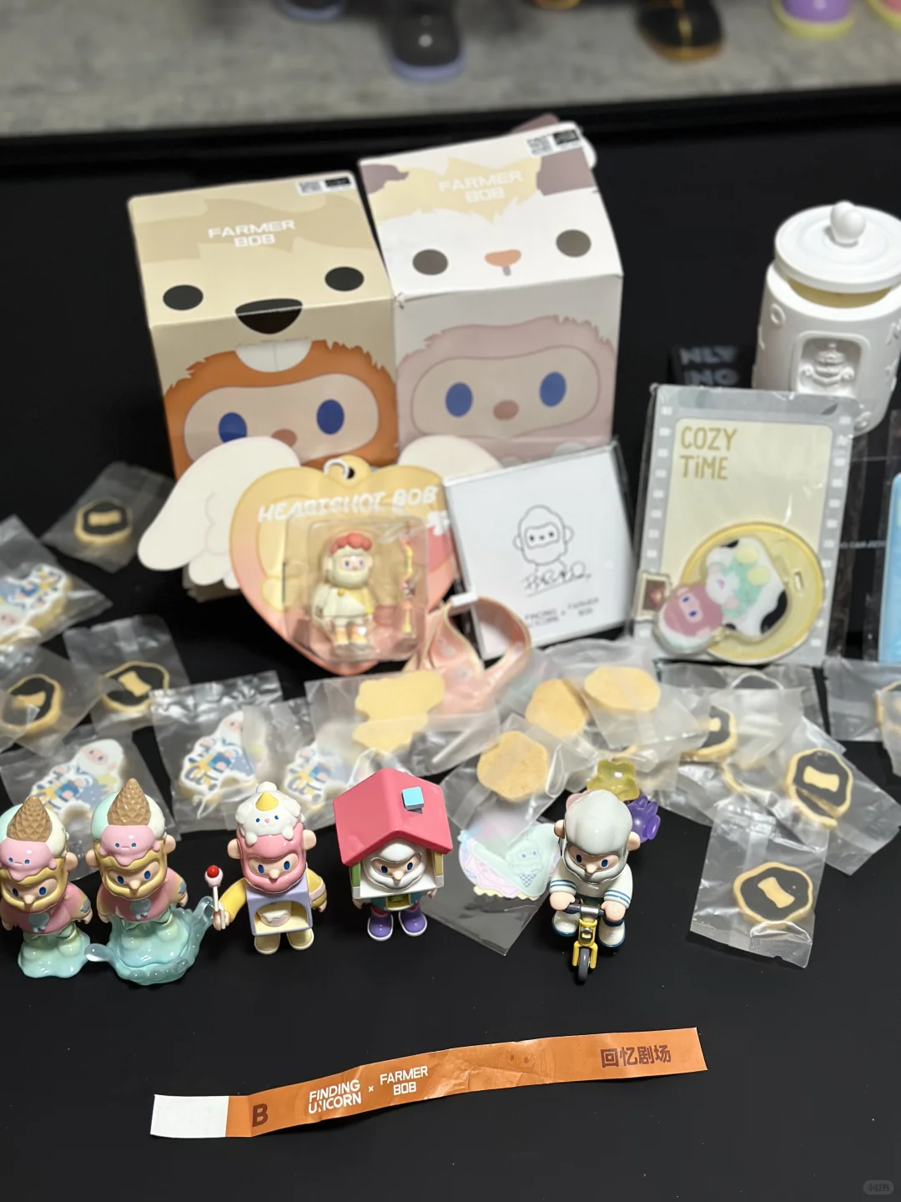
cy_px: 601
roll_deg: +0.1
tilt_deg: -43.8
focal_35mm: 48
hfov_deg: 30.3
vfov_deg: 39.7
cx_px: 450
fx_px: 1666
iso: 250
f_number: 1.78
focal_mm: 6.86
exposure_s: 1/50
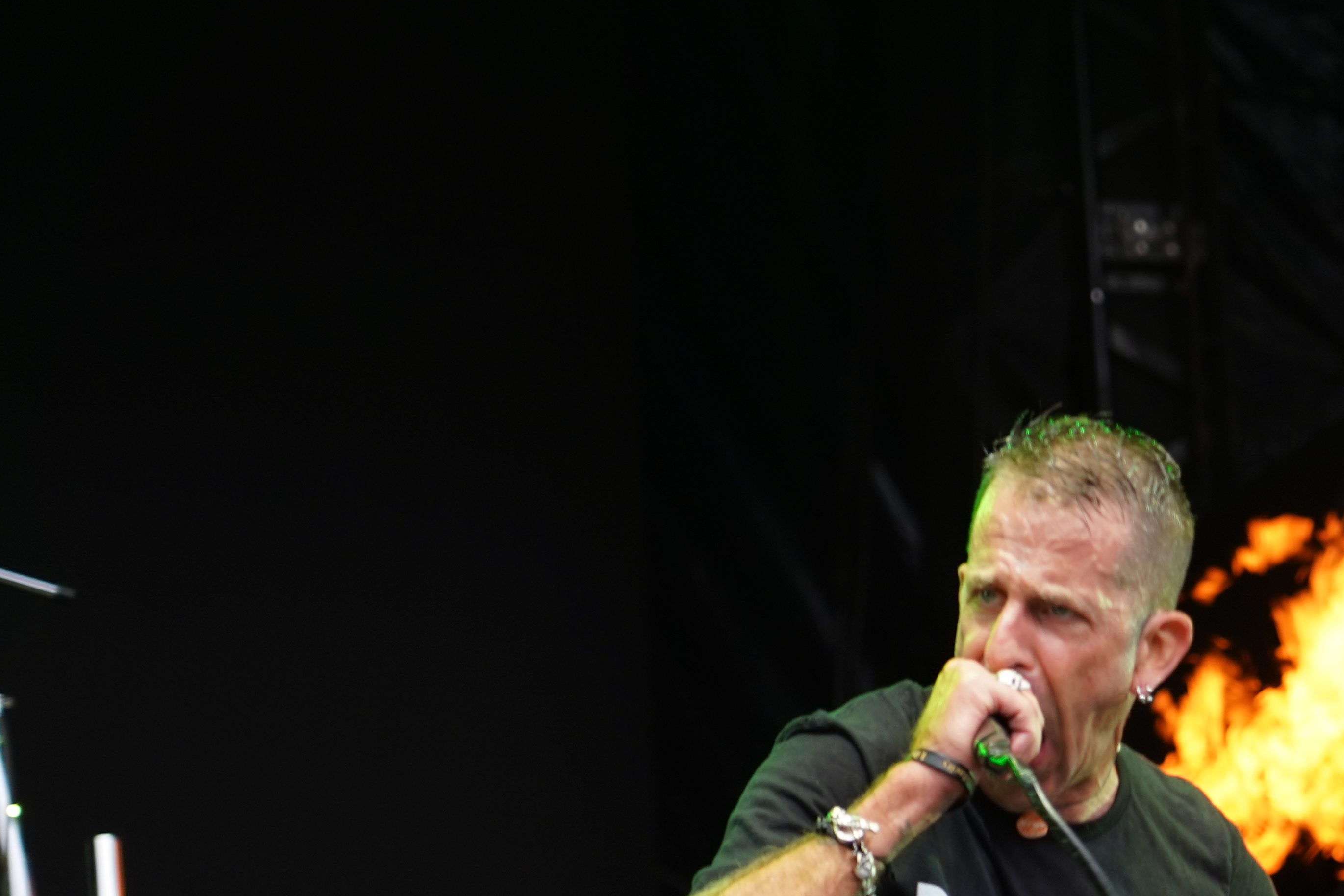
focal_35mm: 197
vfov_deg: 6.9
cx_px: 1263
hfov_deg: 10.4
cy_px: 865
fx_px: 7354
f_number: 4
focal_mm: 90
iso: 320
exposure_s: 1/100
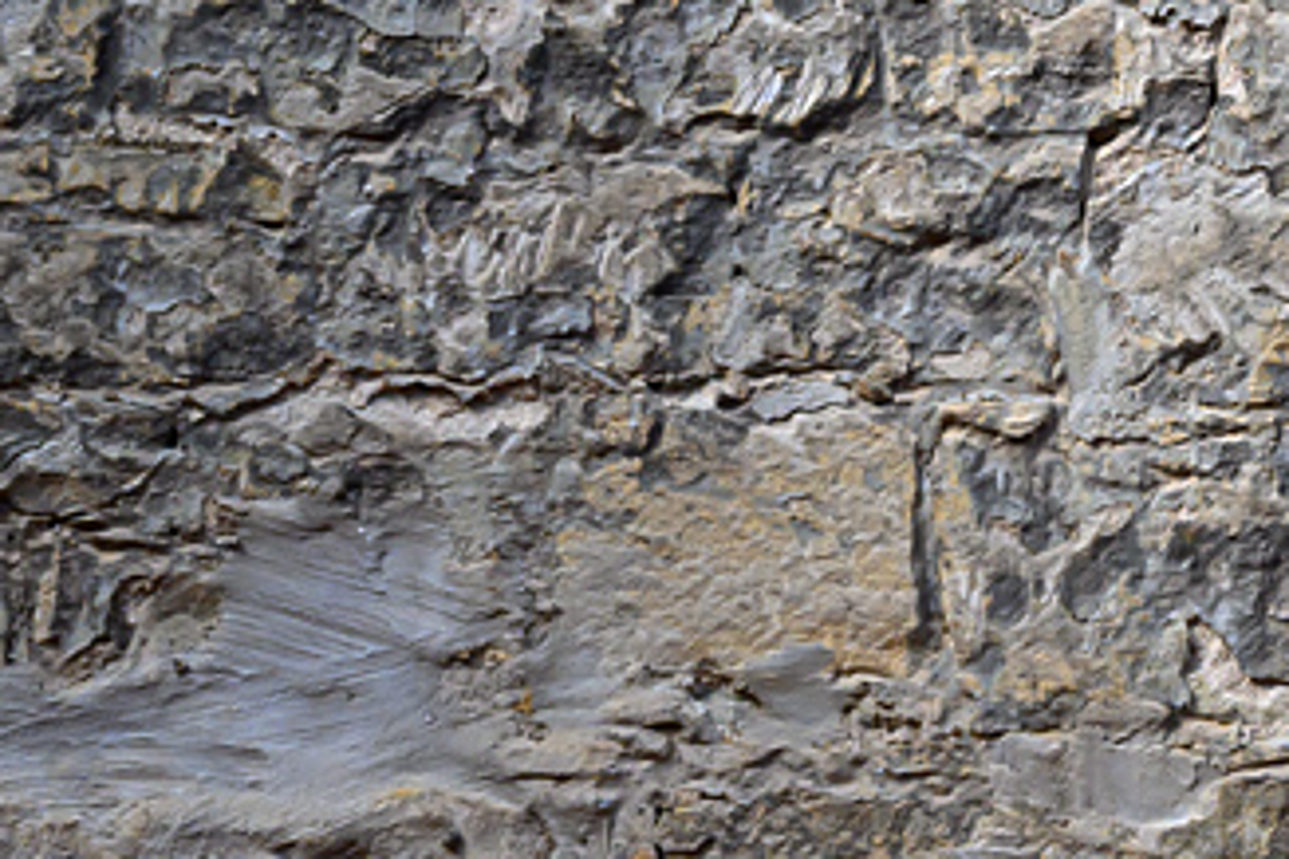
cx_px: 1502
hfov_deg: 10.2
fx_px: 7089
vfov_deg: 6.9
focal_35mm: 198
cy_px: 55
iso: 400
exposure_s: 1/500
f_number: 8
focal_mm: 36
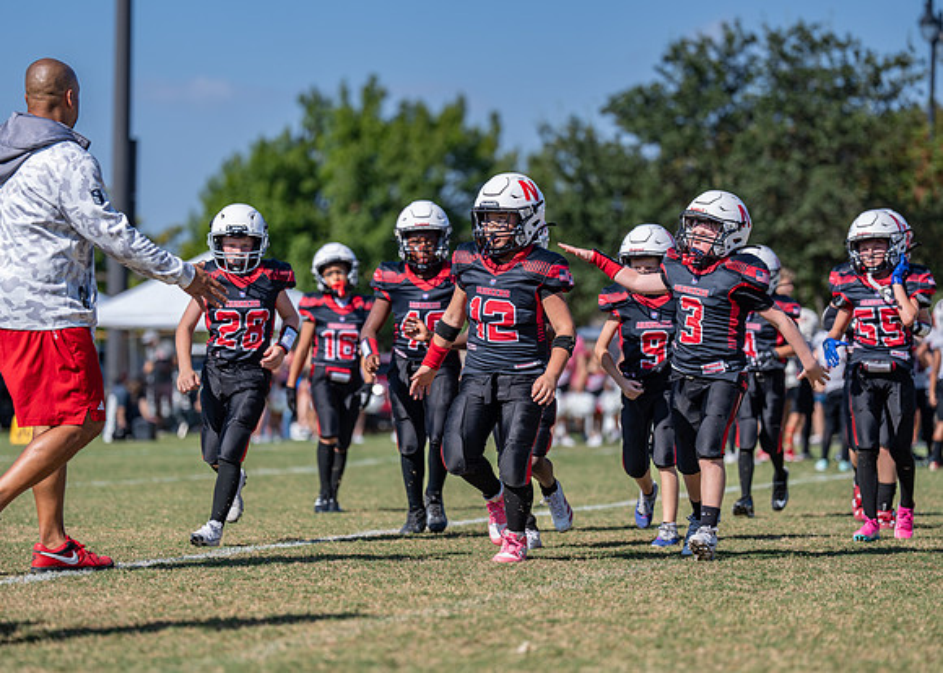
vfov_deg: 9.8
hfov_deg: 13.8
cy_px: 337
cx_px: 445
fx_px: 3908
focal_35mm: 146
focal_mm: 134
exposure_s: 1/3200
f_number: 2.8
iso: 160
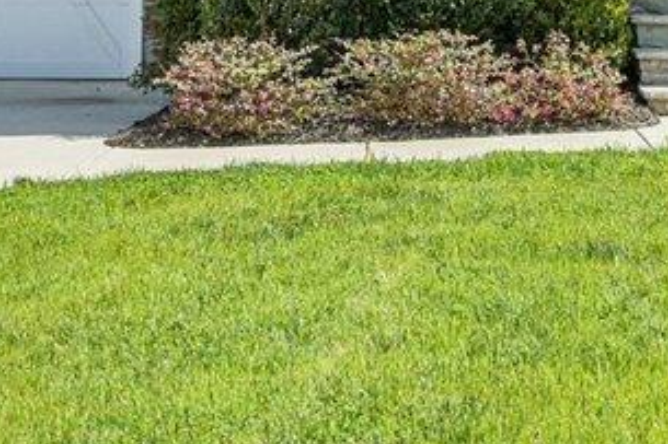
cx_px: 480
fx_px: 1743
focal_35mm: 94
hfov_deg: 21.6
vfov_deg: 11.1
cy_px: -756
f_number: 8
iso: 100
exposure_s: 1/320
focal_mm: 14
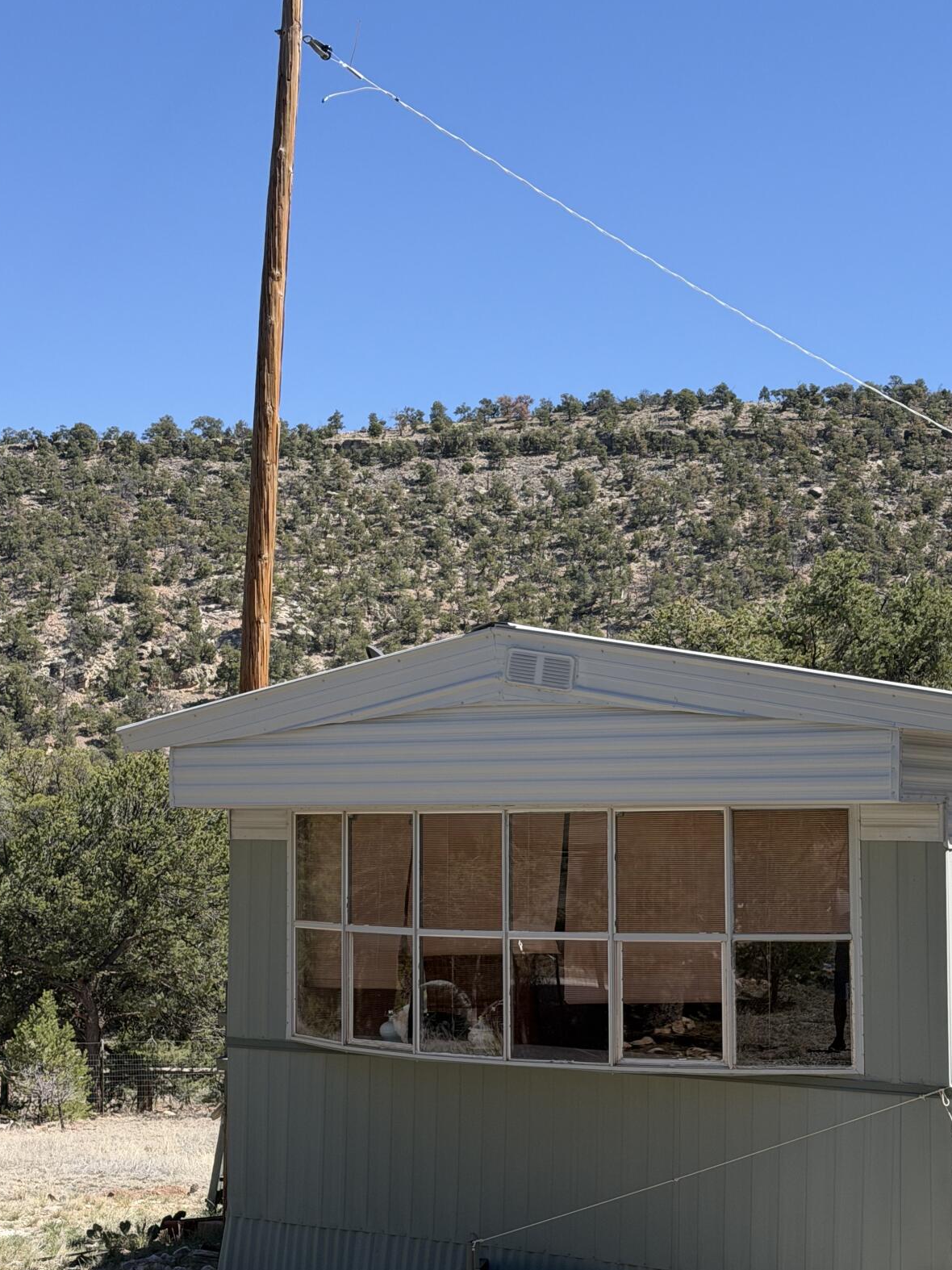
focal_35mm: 61
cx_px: 503
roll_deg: +0.3
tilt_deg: +2.3
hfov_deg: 24.0
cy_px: 714
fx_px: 2237
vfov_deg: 31.7
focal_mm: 6.76
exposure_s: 1/2865
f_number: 1.78
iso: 64
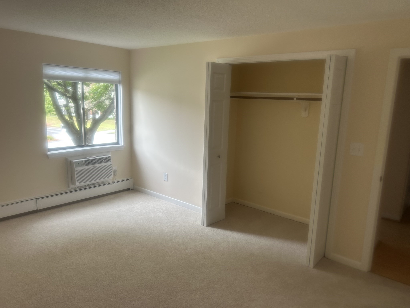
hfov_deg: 67.3
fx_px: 308
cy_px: 154
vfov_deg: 53.1
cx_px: 205
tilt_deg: -10.6
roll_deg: -1.7
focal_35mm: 26
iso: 50
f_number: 1.5
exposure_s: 1/121
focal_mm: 5.7
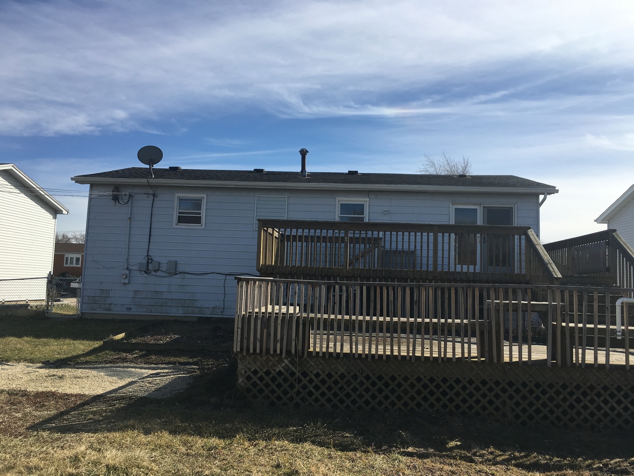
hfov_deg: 61.7
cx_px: 317
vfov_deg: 48.2
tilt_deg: +4.2
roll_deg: -2.6
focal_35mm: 29
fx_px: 531
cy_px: 238
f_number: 2.2
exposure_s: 1/1876
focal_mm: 4.15
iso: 25
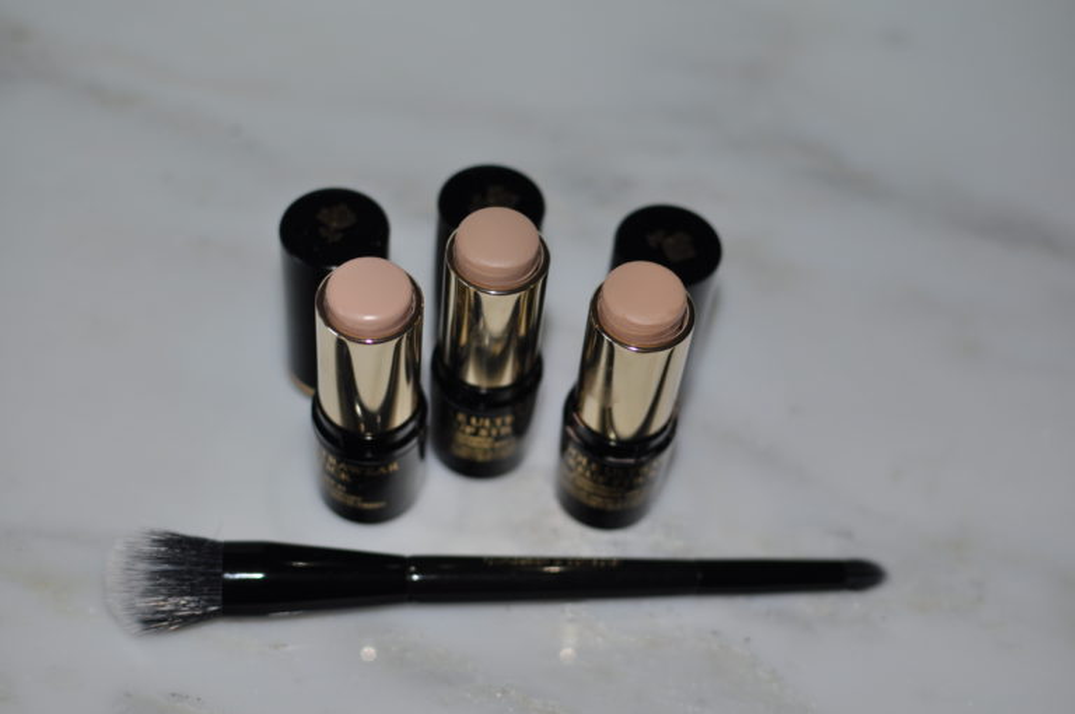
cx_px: 538
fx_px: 1566
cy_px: 357
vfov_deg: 25.7
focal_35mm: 52
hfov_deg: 37.9
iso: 200
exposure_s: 1/60
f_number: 2.8
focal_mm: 35
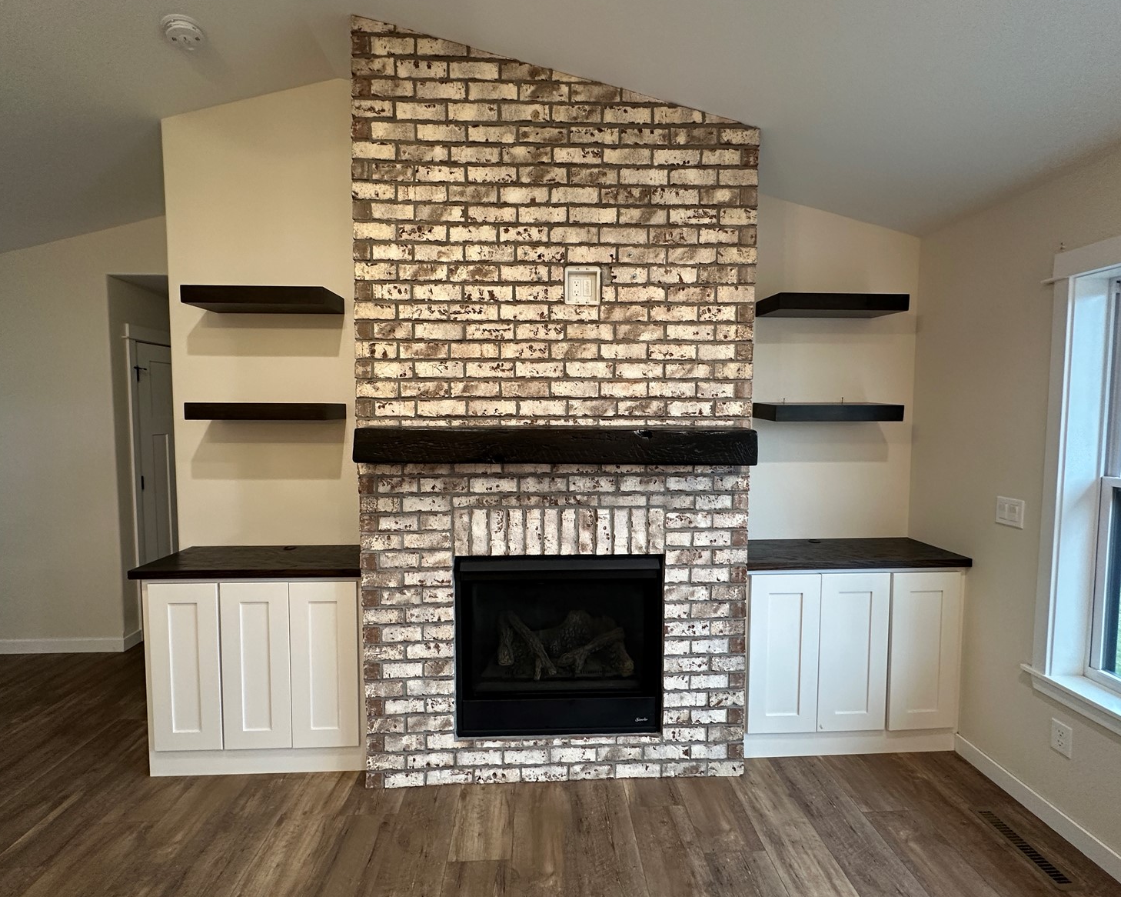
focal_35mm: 15
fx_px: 498
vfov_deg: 84.0
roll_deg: -0.1
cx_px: 557
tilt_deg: -1.3
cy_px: 438
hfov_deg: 96.8
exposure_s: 1/60
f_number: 2.2
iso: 200
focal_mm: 2.22
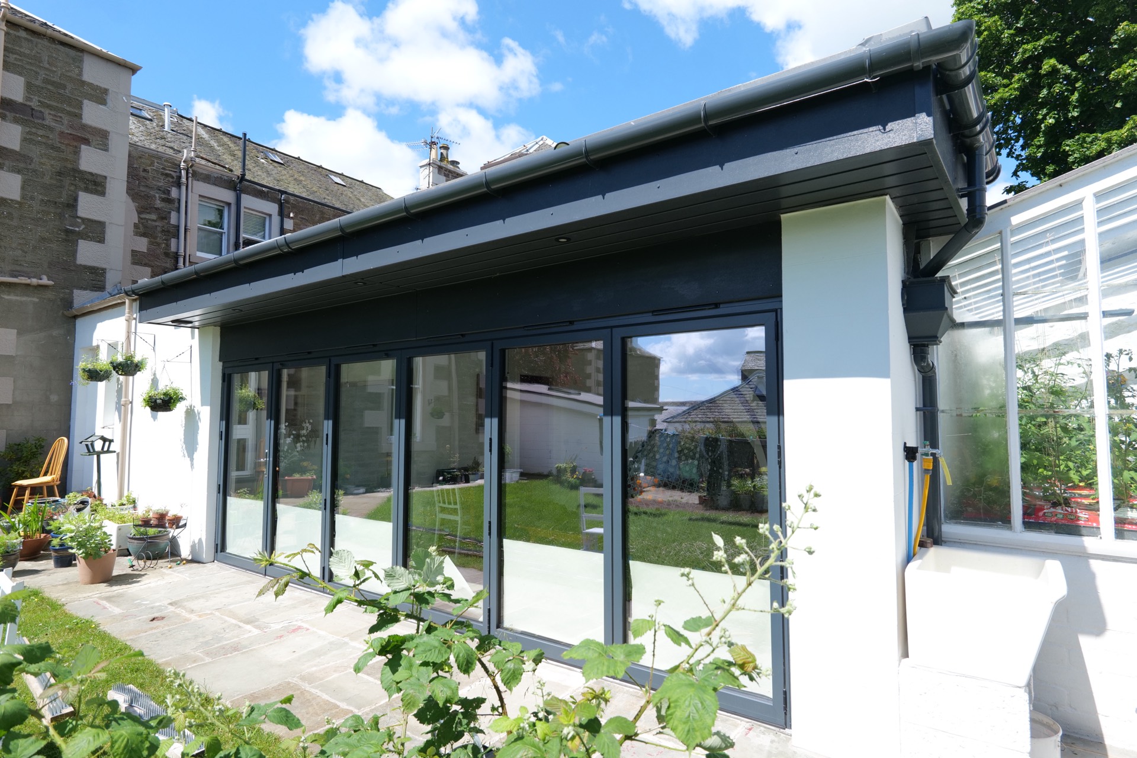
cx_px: 568
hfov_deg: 86.9
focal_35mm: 19
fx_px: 600
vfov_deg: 64.6
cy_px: 379
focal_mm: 19
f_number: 7.1
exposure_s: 1/1000
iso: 800
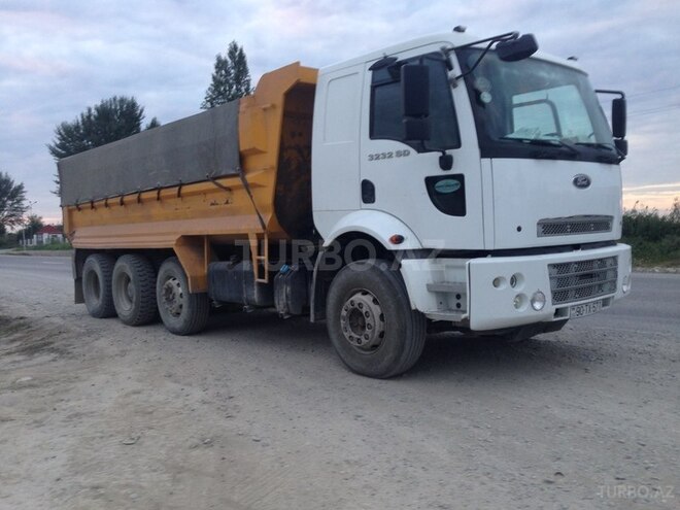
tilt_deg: -0.4
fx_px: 648
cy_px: 255
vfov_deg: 42.9
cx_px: 340
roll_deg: +3.3
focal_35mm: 33
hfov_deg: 55.4
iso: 50
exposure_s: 1/24
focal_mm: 4.12
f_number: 2.4
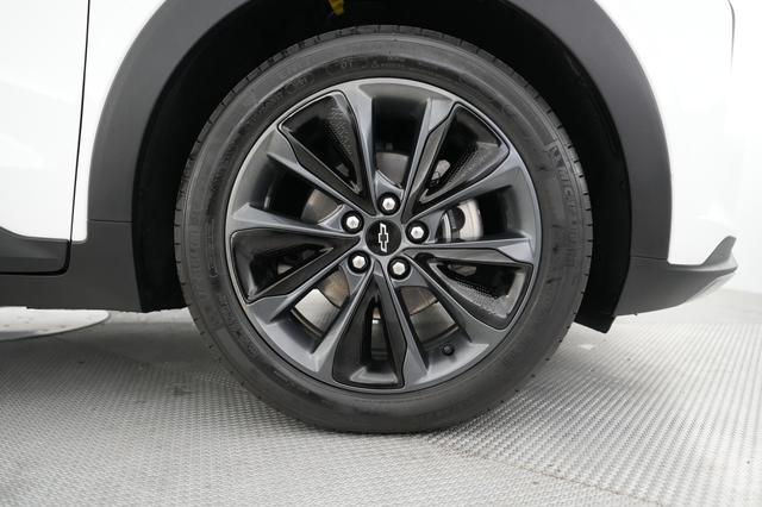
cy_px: 254
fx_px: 529
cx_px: 381
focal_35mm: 25
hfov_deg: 71.5
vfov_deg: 51.2
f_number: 2.8
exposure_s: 1/160
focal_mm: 25
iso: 6400
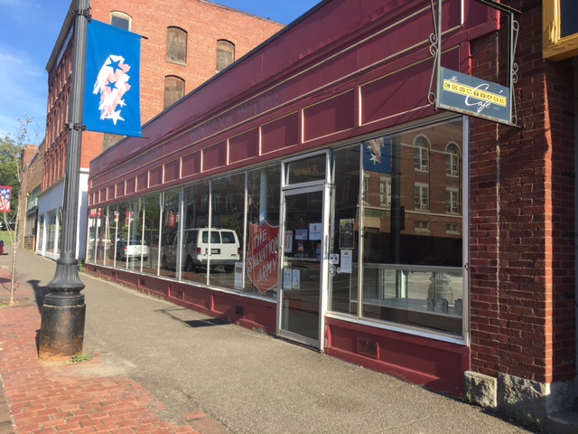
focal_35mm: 29
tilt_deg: +3.4
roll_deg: -2.1
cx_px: 289
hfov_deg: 61.7
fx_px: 484
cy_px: 217
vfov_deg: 48.2
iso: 25
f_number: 2.2
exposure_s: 1/641
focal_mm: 4.15
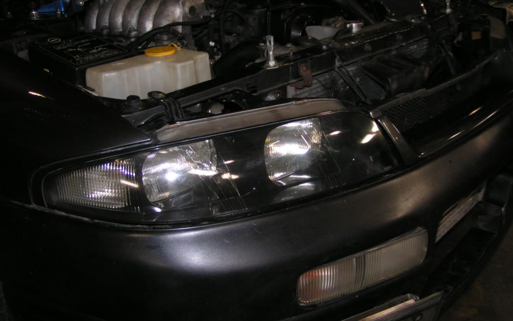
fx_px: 587
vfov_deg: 30.5
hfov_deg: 47.2
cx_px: 253
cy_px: 158
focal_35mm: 42
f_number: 2.8
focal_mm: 6
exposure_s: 1/50
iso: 200
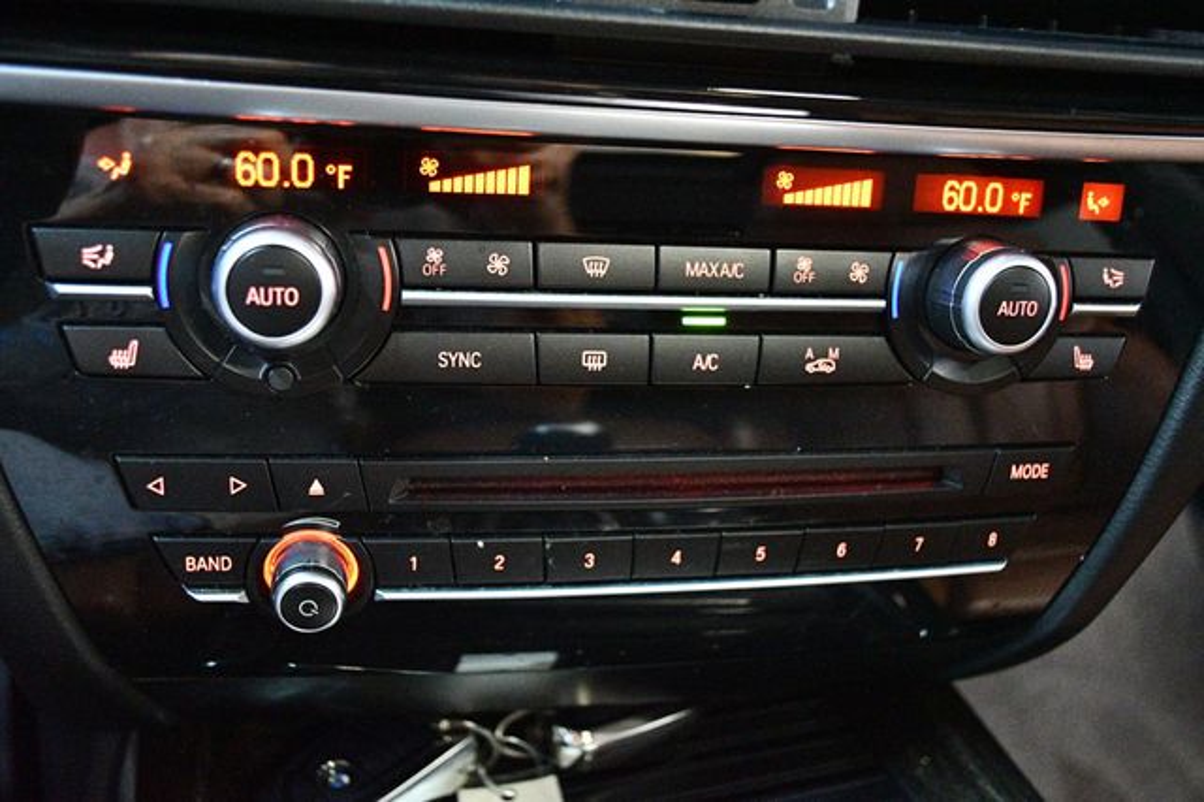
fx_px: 1203
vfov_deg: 36.8
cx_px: 602
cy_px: 401
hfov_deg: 53.2
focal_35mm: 36
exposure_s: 1/30
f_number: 4
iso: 12800
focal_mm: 24
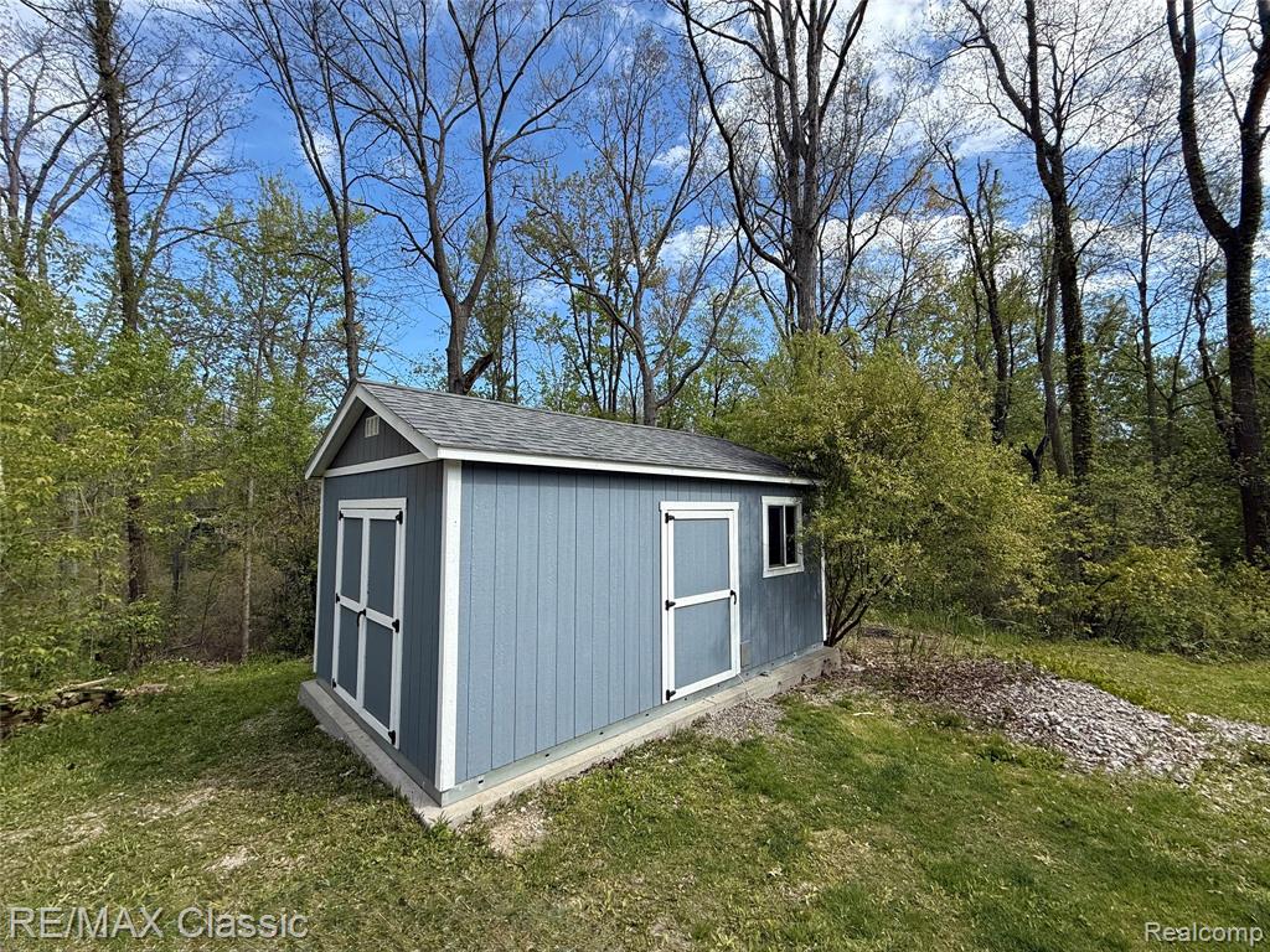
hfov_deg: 102.1
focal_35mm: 14
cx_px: 635
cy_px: 476
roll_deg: -0.2
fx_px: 514
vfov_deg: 85.7
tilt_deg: +1.8
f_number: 2.2
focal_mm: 2.22
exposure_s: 1/1068
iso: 50
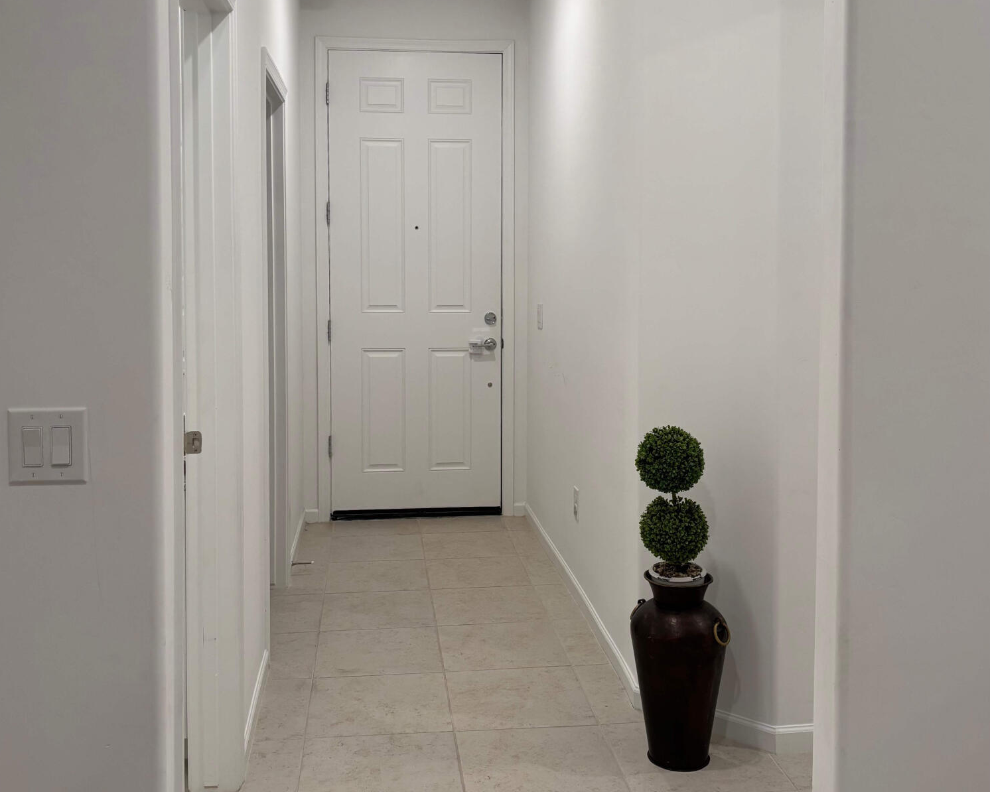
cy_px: 410
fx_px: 996
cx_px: 493
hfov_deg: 52.8
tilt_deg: -9.1
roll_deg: -0.6
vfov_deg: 43.4
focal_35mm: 34
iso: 125
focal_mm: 5.96
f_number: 1.6
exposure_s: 1/120
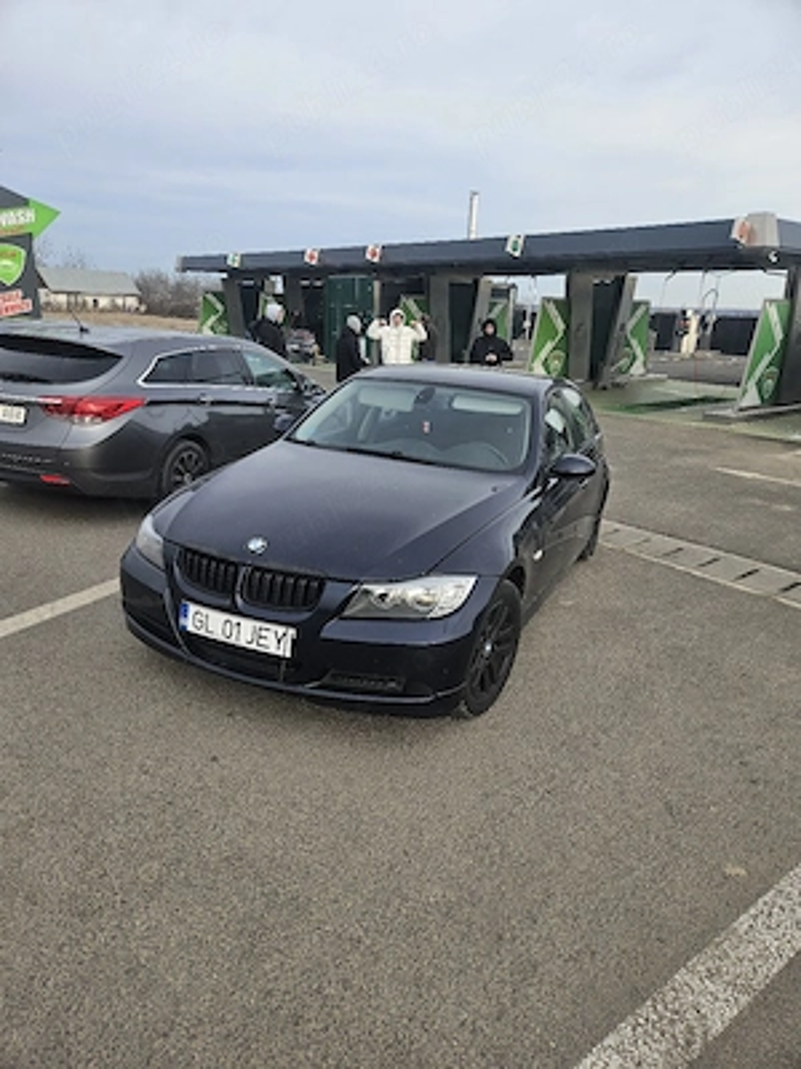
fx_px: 710
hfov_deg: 58.9
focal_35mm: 23
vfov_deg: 73.9
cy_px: 534
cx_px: 400
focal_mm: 5.4
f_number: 1.8
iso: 40
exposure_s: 1/1250
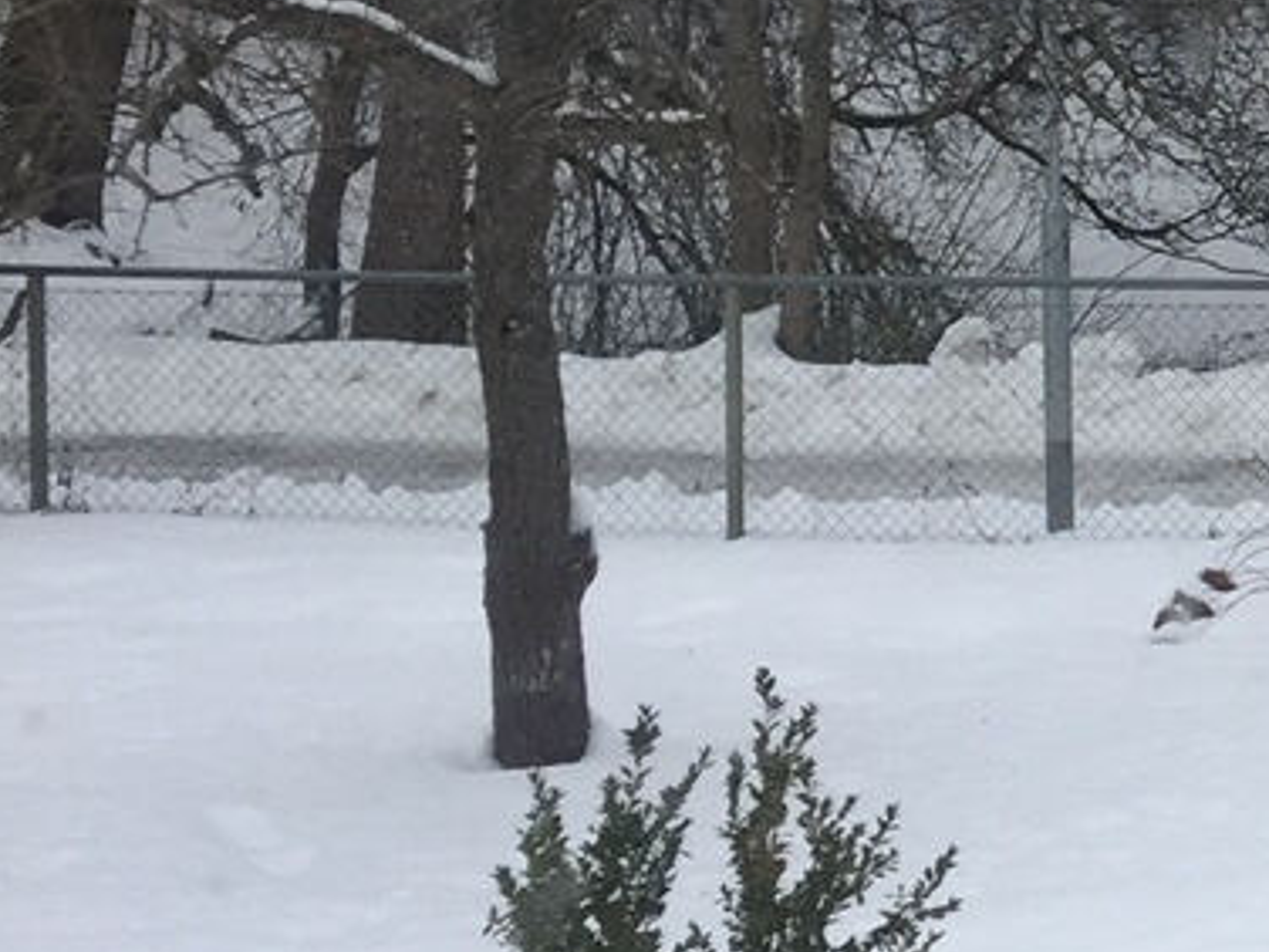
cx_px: 2714
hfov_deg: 13.1
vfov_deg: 11.6
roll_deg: -0.8
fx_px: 4619
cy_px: 14
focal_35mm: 126
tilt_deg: -5.4
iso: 32
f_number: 2.2
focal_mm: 4.15
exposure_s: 1/100
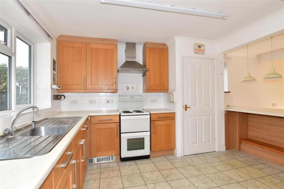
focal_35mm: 16
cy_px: 94
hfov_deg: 96.8
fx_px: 126
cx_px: 142
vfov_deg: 73.7
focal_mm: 11
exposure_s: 1/60
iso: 200
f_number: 6.3
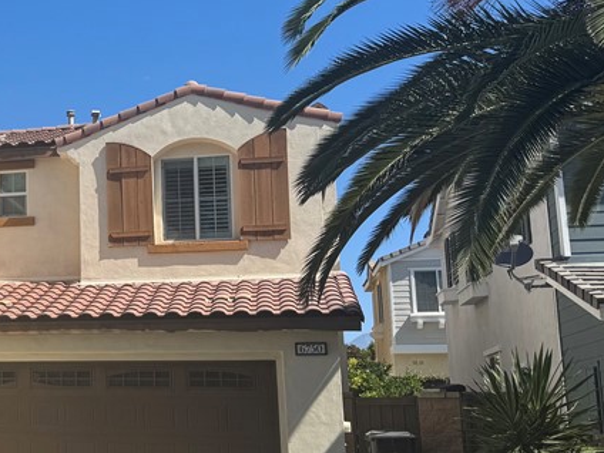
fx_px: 1012
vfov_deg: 25.2
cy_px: 226
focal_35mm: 58
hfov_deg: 30.0
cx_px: -53
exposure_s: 1/4310
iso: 80
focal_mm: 6.76
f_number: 1.78
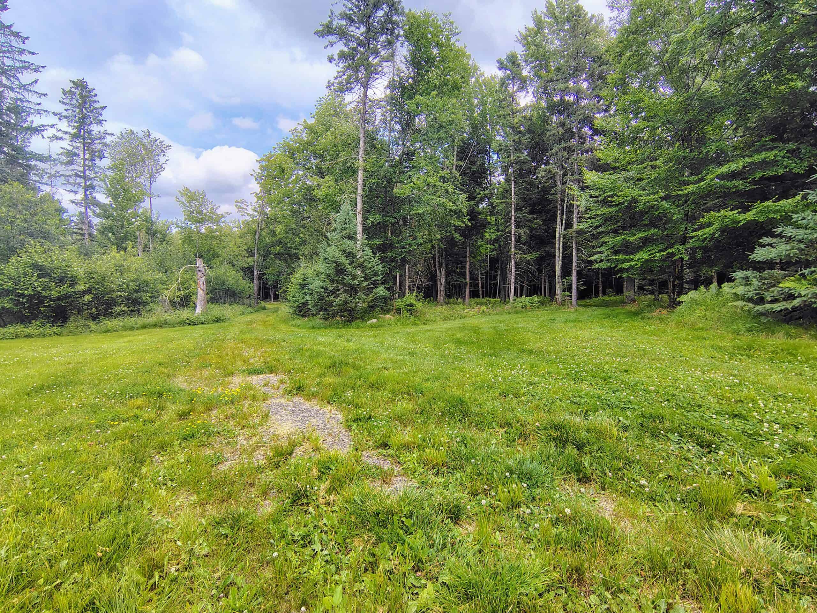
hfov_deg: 94.5
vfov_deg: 78.1
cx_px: 408
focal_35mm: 16
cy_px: 306
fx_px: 378
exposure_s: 1/342
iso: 100
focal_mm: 2.13
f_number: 2.2
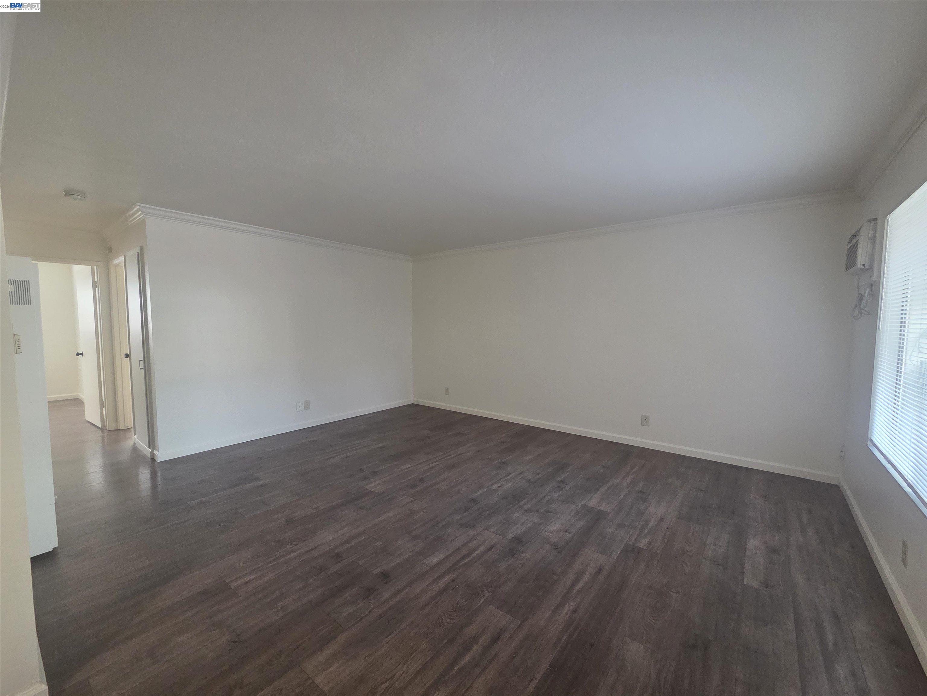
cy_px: 348
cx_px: 464
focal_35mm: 13
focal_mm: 2.2
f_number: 2.2
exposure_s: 1/60
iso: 250
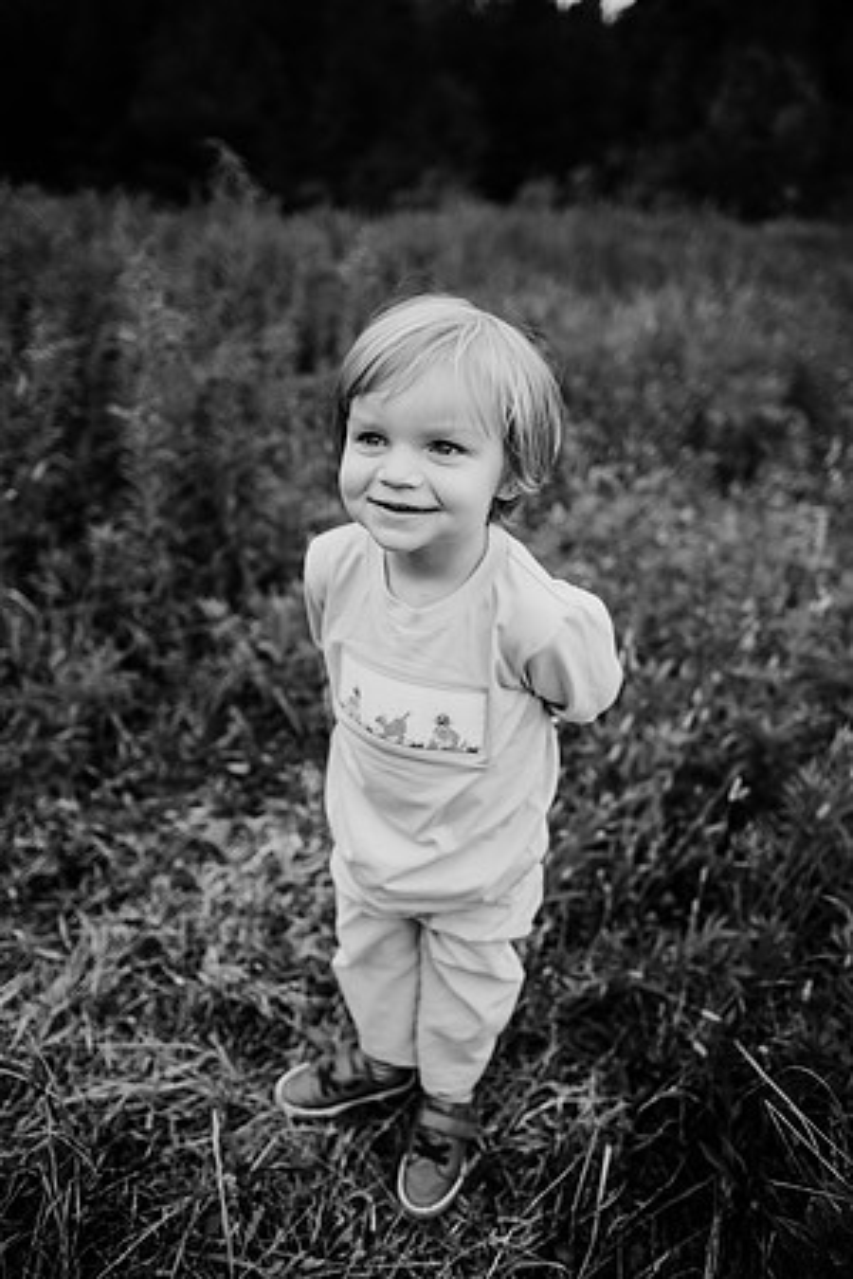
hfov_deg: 53.1
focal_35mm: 24
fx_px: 853
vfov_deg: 73.7
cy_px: 640
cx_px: 426
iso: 125
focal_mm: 24
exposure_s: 1/800
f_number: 2.2
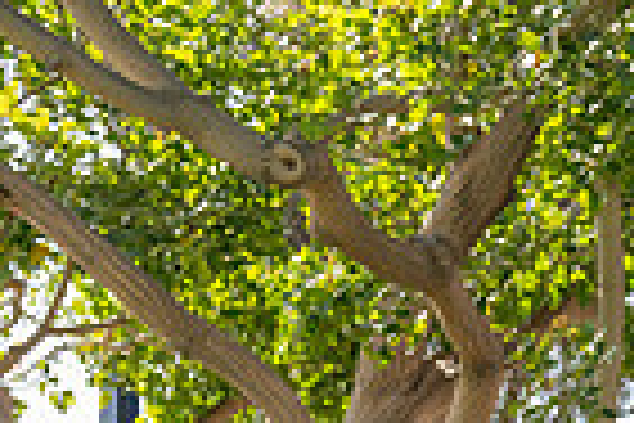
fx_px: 2465
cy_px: 731
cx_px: 1124
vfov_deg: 9.4
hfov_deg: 13.3
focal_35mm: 140
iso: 200
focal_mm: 34
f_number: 5.6
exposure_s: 1/320
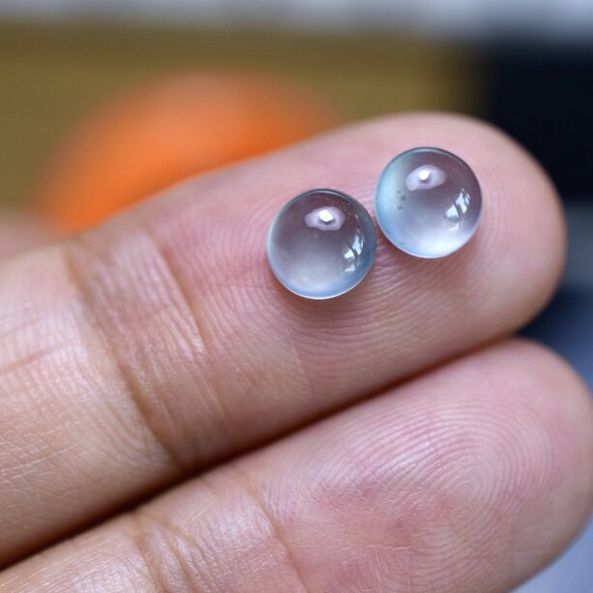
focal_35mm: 80
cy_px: 288
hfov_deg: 21.6
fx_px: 1551
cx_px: 246
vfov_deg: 21.7
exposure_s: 1/200
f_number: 7.1
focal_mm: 40
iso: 400
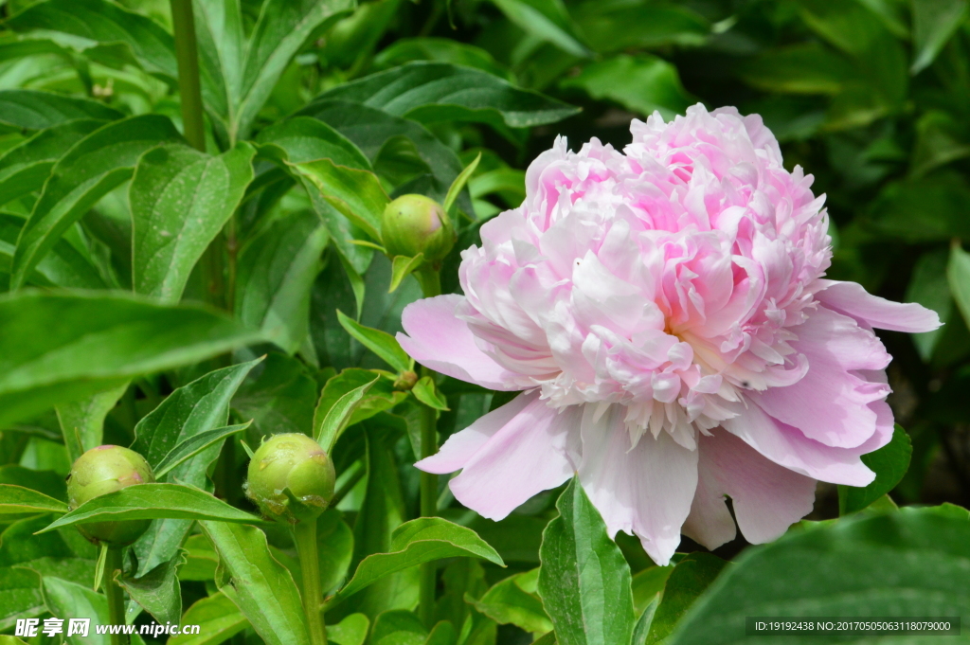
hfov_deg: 10.2
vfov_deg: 6.8
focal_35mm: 202
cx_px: 485
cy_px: 322
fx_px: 5452
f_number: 20
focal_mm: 135
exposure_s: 1/250
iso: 720
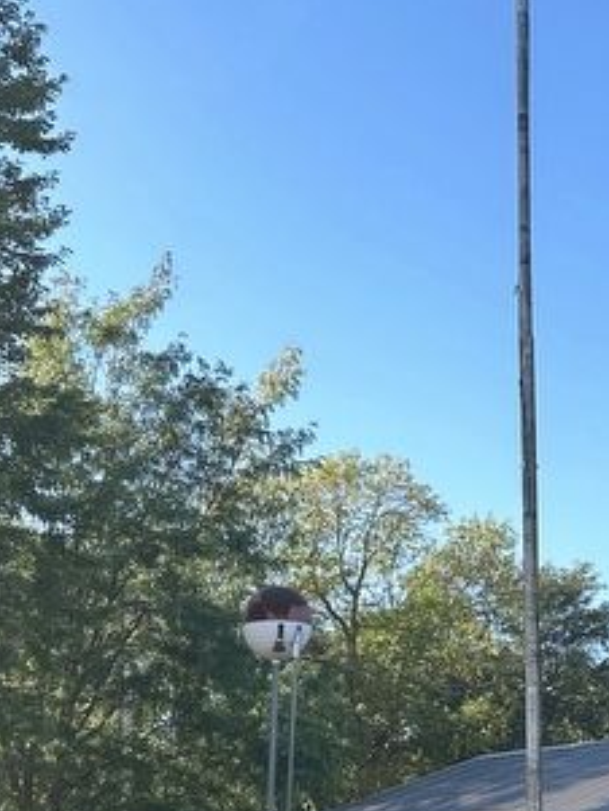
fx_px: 1617
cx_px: 569
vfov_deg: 28.0
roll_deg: +0.5
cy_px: 544
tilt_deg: +13.2
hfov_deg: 20.8
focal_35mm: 69
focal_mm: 5.7
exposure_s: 1/873
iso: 50
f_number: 1.5
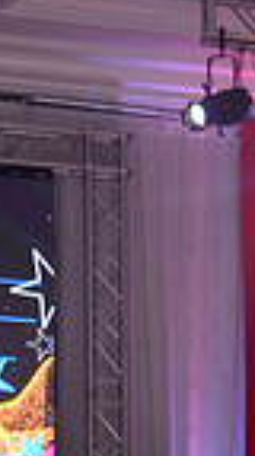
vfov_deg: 9.7
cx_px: 537
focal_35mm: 212
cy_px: 829
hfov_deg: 5.6
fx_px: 2559
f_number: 5
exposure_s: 1/250
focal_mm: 50
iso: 1600
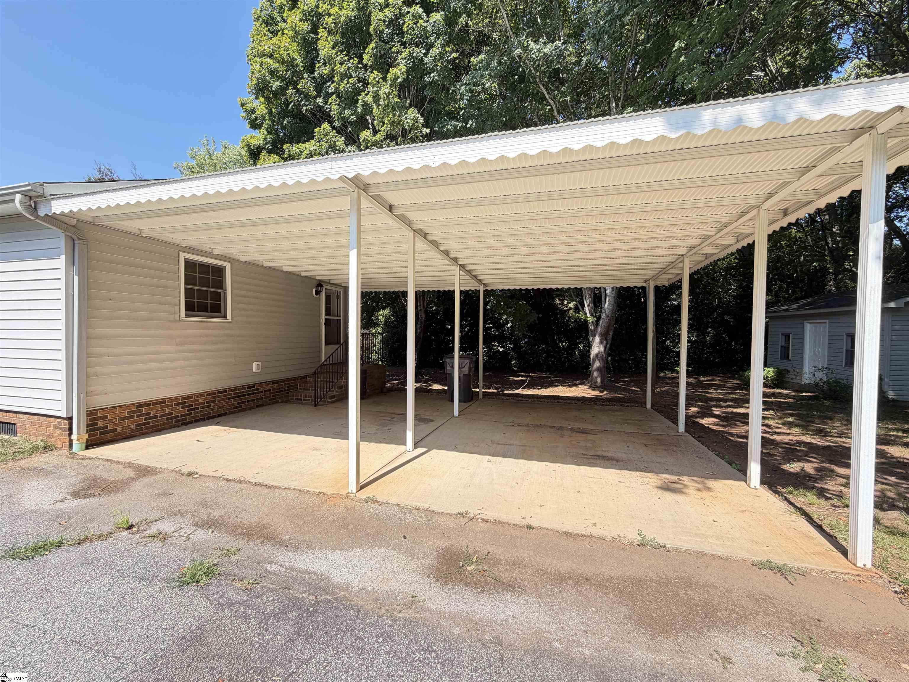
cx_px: 454
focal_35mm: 14
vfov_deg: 85.7
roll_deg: -0.3
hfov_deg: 102.1
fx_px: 368
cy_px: 341
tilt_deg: -2.3
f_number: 2.2
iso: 40
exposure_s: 1/224
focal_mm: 2.22
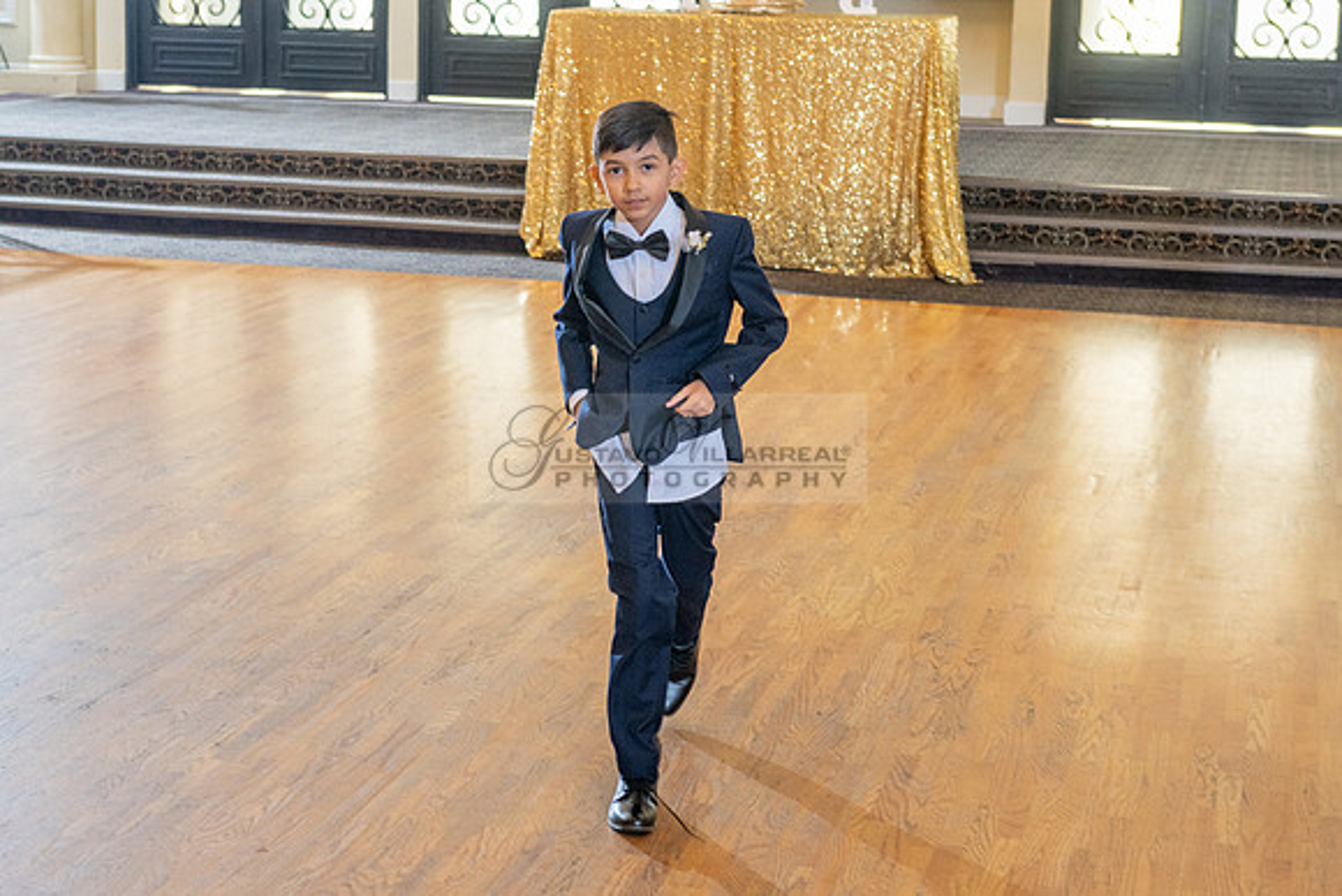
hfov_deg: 28.3
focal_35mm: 71
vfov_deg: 19.1
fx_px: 2653
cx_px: 569
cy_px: 337
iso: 800
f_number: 4
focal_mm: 56
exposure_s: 1/125
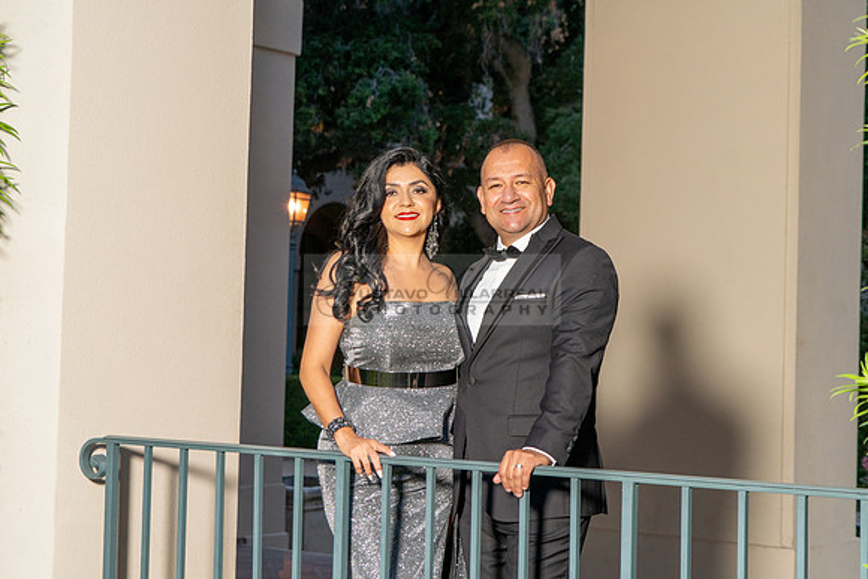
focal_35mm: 69
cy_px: 271
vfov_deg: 19.8
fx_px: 1655
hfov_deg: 29.4
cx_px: 478
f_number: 4.5
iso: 400
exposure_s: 1/200
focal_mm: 53
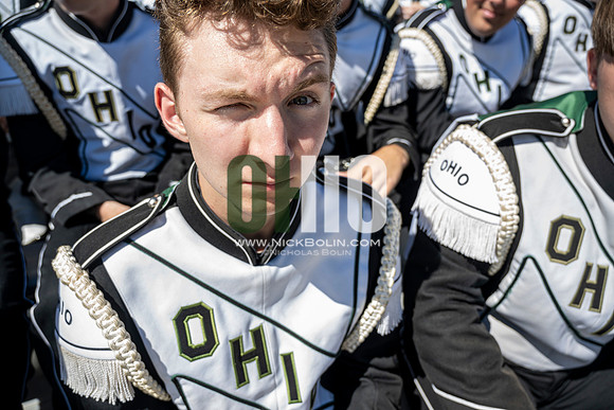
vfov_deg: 53.2
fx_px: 409
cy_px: 205
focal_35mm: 24
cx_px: 307
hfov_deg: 73.7
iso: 40
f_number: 4.5
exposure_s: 1/250
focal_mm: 24
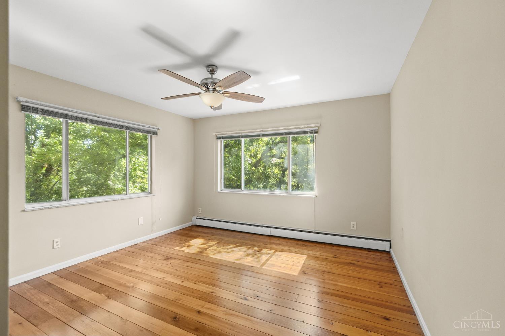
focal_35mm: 15
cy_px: 168
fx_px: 210
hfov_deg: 100.4
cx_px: 252
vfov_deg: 77.3
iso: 400
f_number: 5
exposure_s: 1/25
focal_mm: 10
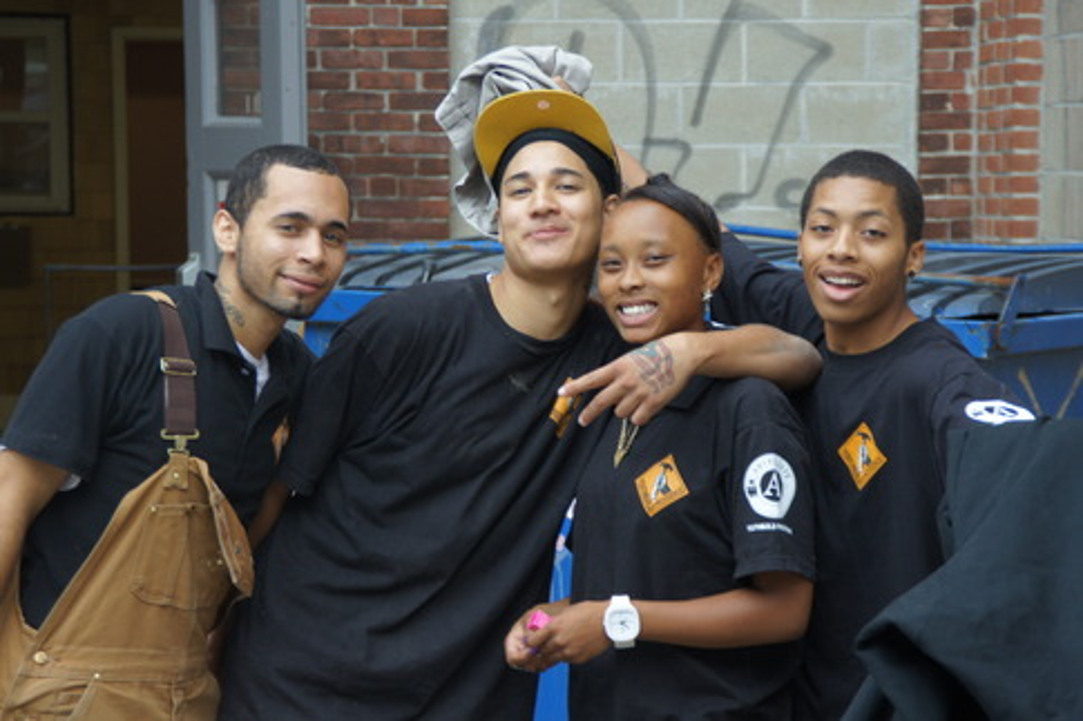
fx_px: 4060
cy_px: 360
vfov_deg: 10.2
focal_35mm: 135
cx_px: 542
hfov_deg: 15.2
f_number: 5.6
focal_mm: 90
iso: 320
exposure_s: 1/160
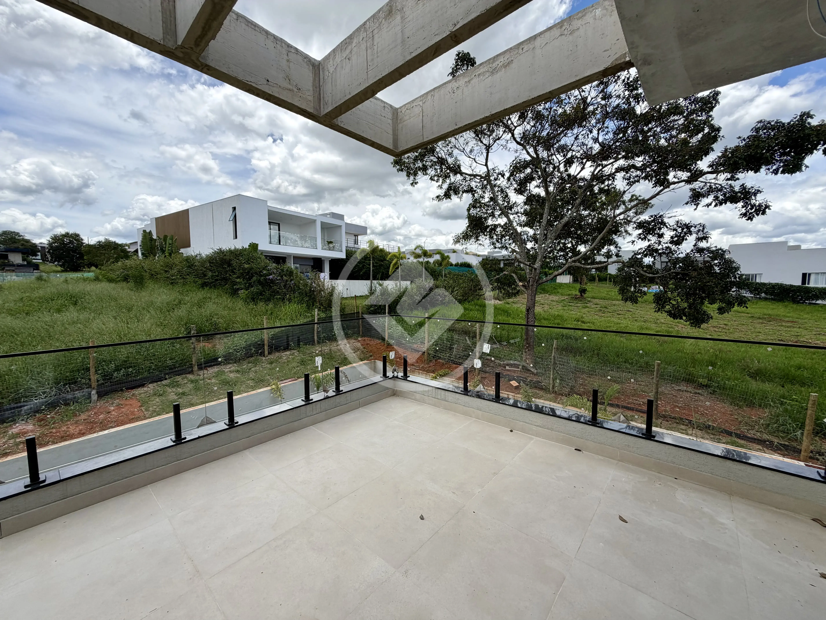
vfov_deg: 85.7
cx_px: 413
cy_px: 310
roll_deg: +0.0
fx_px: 334
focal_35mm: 14
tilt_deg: -2.6
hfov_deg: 102.1
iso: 20
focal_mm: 2.22
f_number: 2.2
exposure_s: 1/779
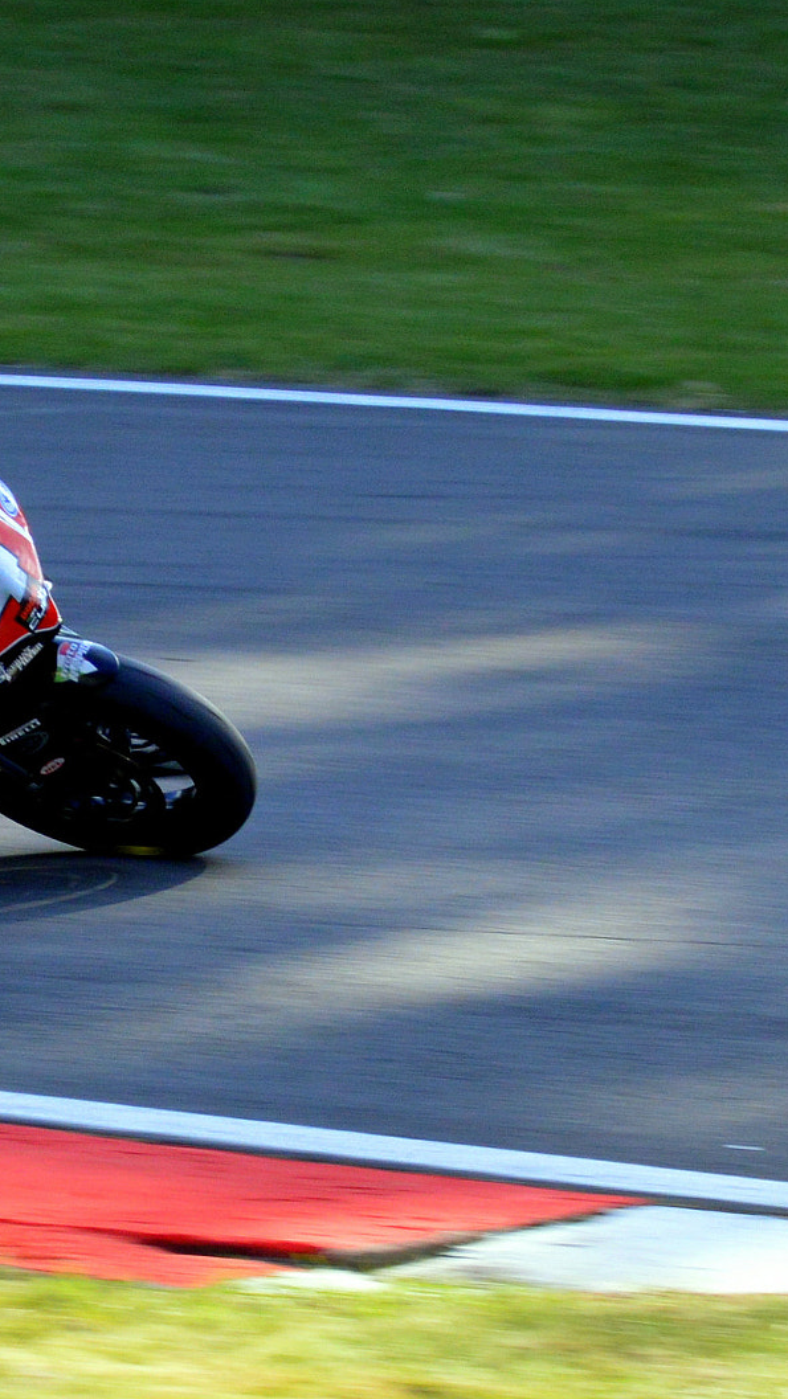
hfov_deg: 9.2
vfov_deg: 16.4
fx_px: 4856
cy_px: 700
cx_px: -136
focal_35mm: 131
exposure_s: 1/500
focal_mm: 55
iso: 560
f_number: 5.6
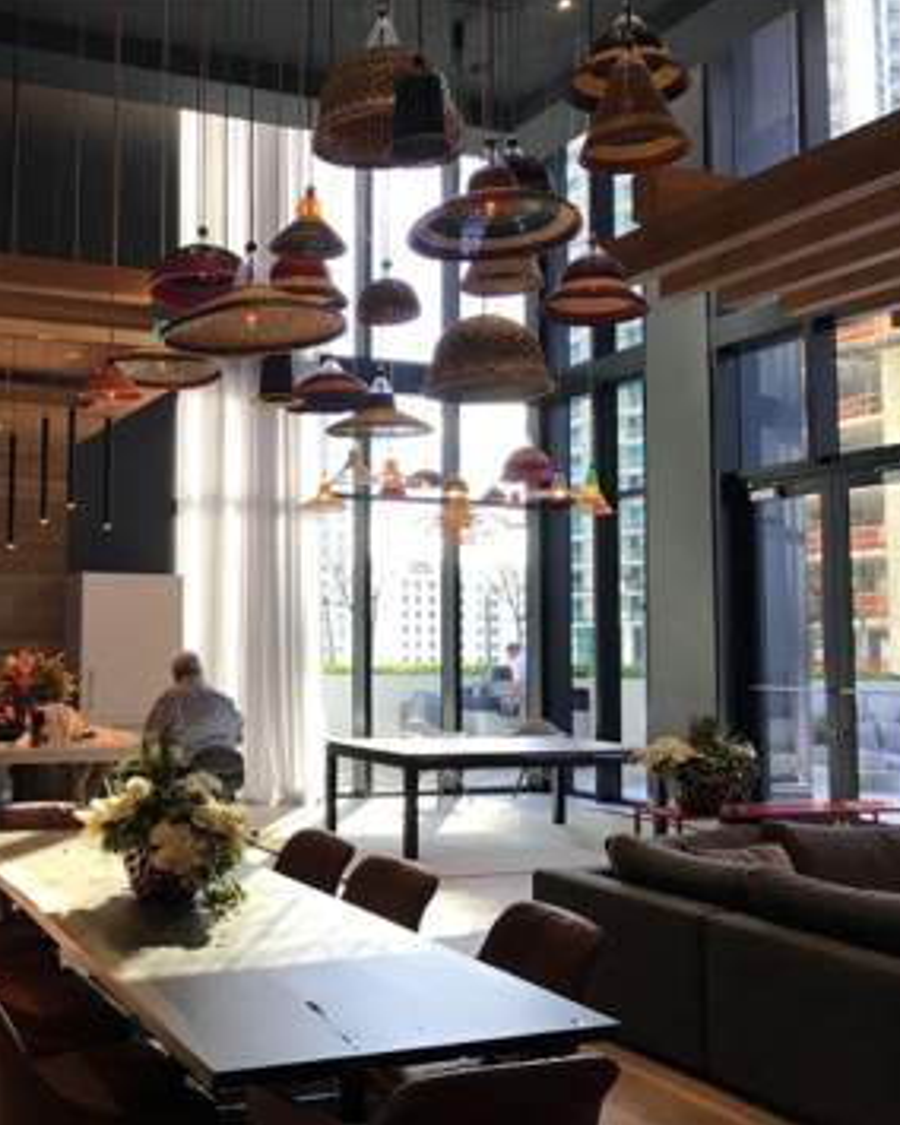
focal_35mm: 37
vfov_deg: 49.1
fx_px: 1232
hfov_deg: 38.7
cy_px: 558
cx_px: 190
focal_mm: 3.99
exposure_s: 1/40
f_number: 1.8
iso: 20
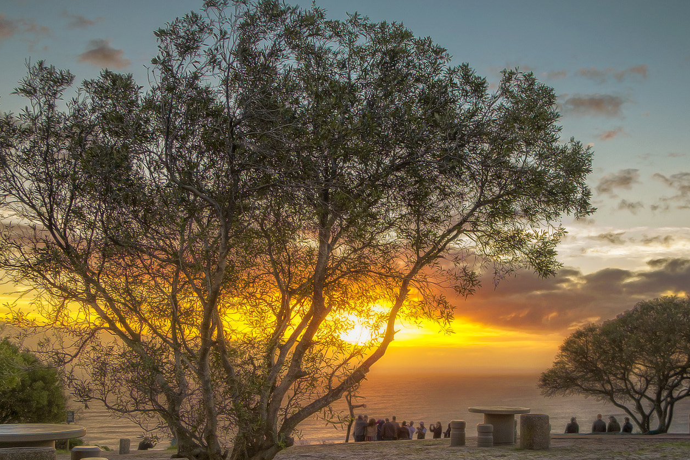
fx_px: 843
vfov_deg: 30.1
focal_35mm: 44
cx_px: 413
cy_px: 331
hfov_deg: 44.3
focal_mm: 18
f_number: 3.6
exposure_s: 1/125
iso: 200
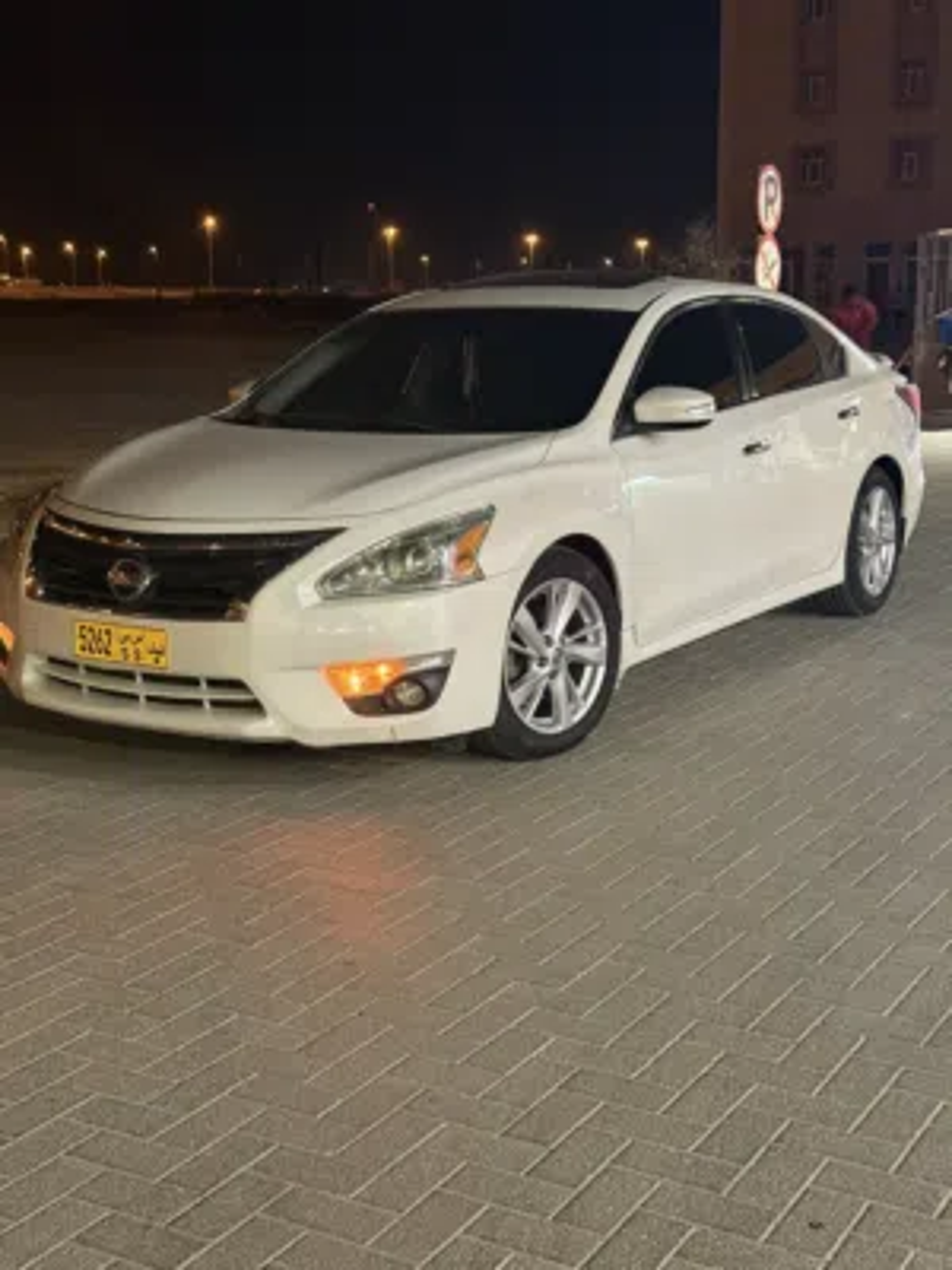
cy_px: 635
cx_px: 476
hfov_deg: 30.3
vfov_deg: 39.7
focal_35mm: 48
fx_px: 1760
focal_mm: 6.76
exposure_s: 1/25
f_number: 1.78
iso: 400
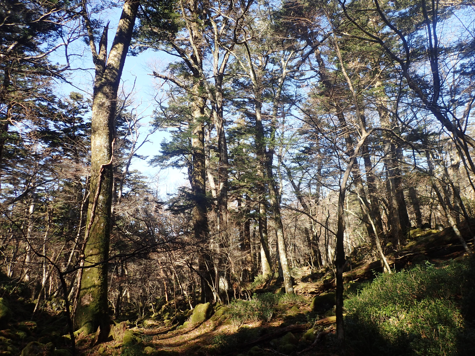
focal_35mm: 25
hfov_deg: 69.4
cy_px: 178
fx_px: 343
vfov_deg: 54.9
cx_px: 238
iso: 100
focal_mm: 4.5
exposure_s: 1/320
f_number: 2.8
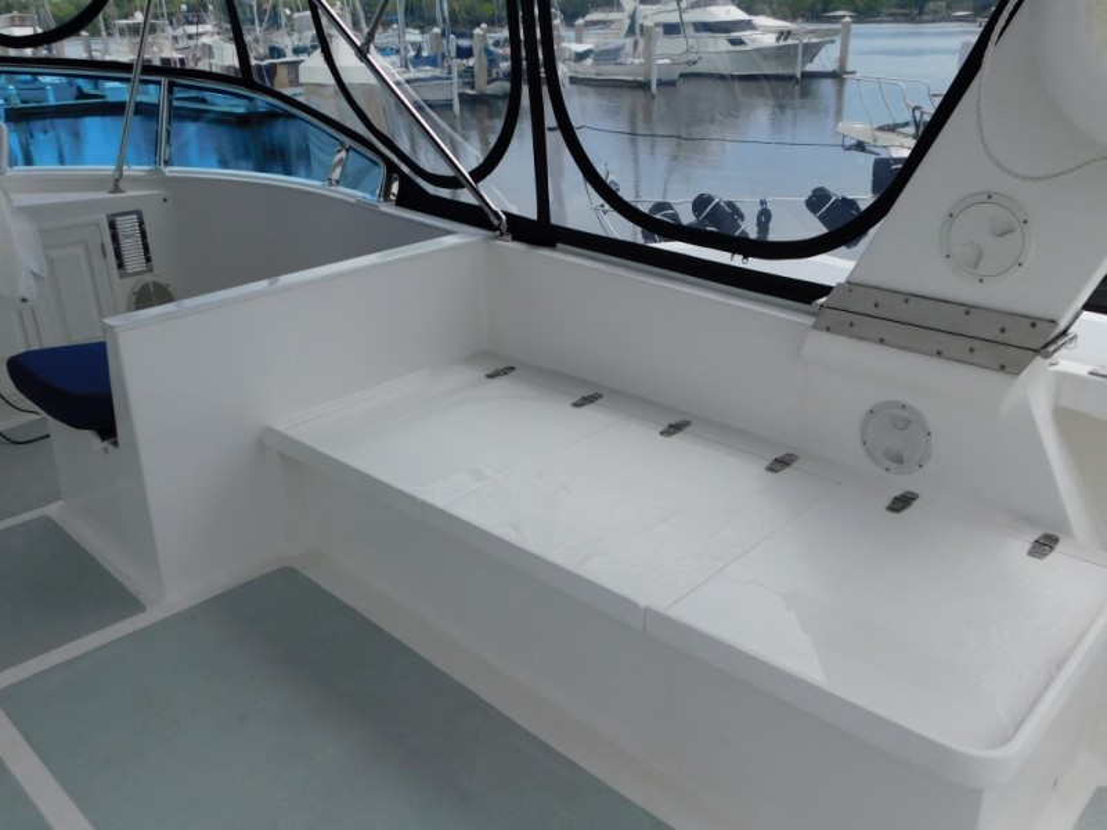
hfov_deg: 60.0
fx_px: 959
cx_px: 554
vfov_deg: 46.8
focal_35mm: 30
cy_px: 415
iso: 125
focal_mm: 5.3
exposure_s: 1/640
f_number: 6.4
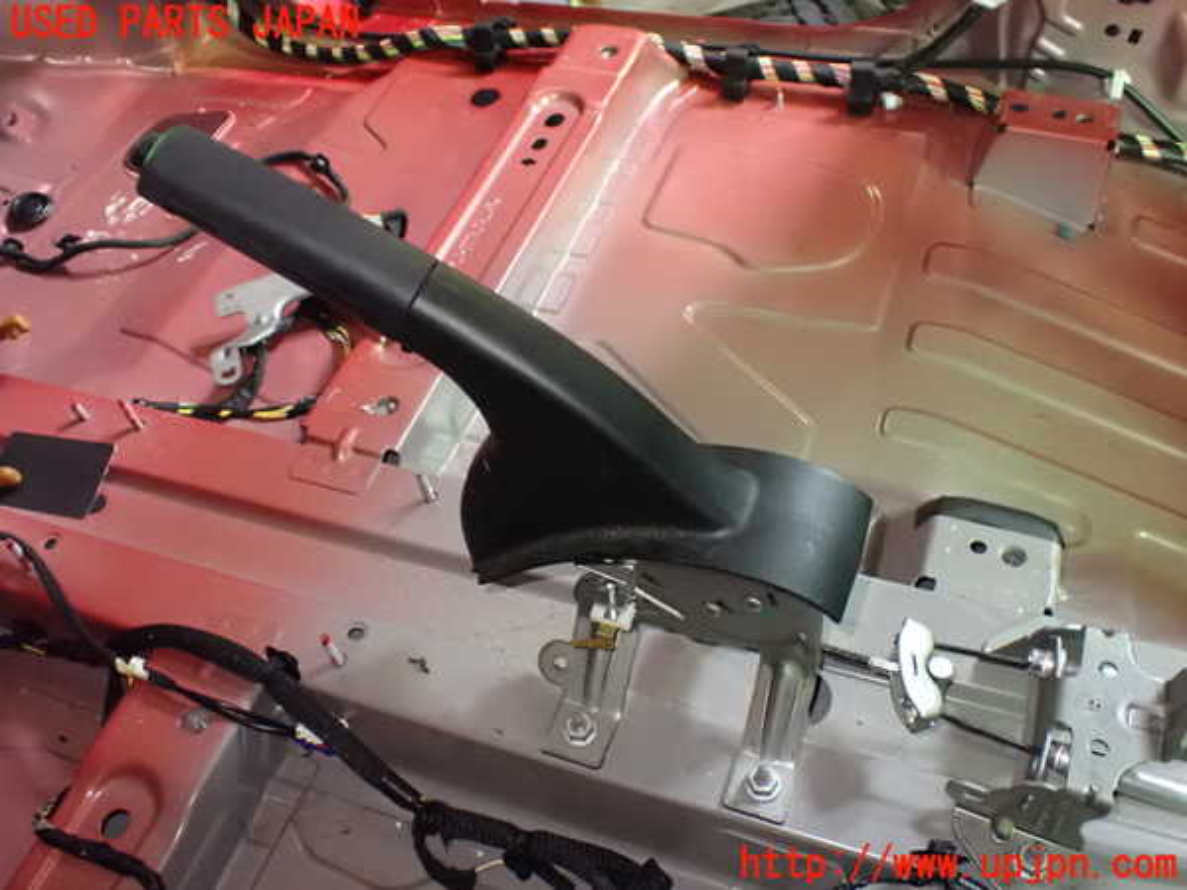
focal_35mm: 32
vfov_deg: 44.2
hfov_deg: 56.8
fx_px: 1097
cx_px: 594
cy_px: 445
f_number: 2.4
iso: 1600
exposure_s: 1/25
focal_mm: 5.79
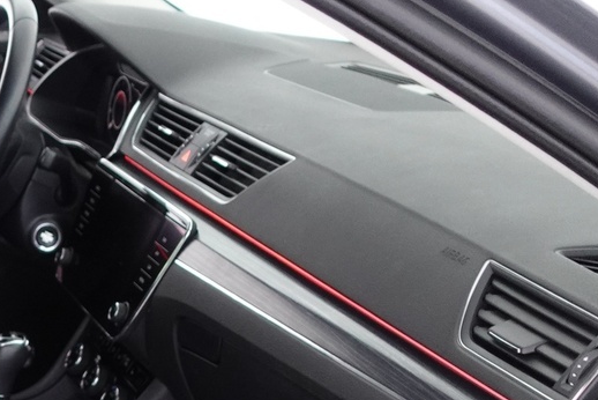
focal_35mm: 75
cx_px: -154
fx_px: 1246
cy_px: 578
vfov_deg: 16.7
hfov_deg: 24.1
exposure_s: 1/25
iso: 800
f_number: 1.8
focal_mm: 9.4
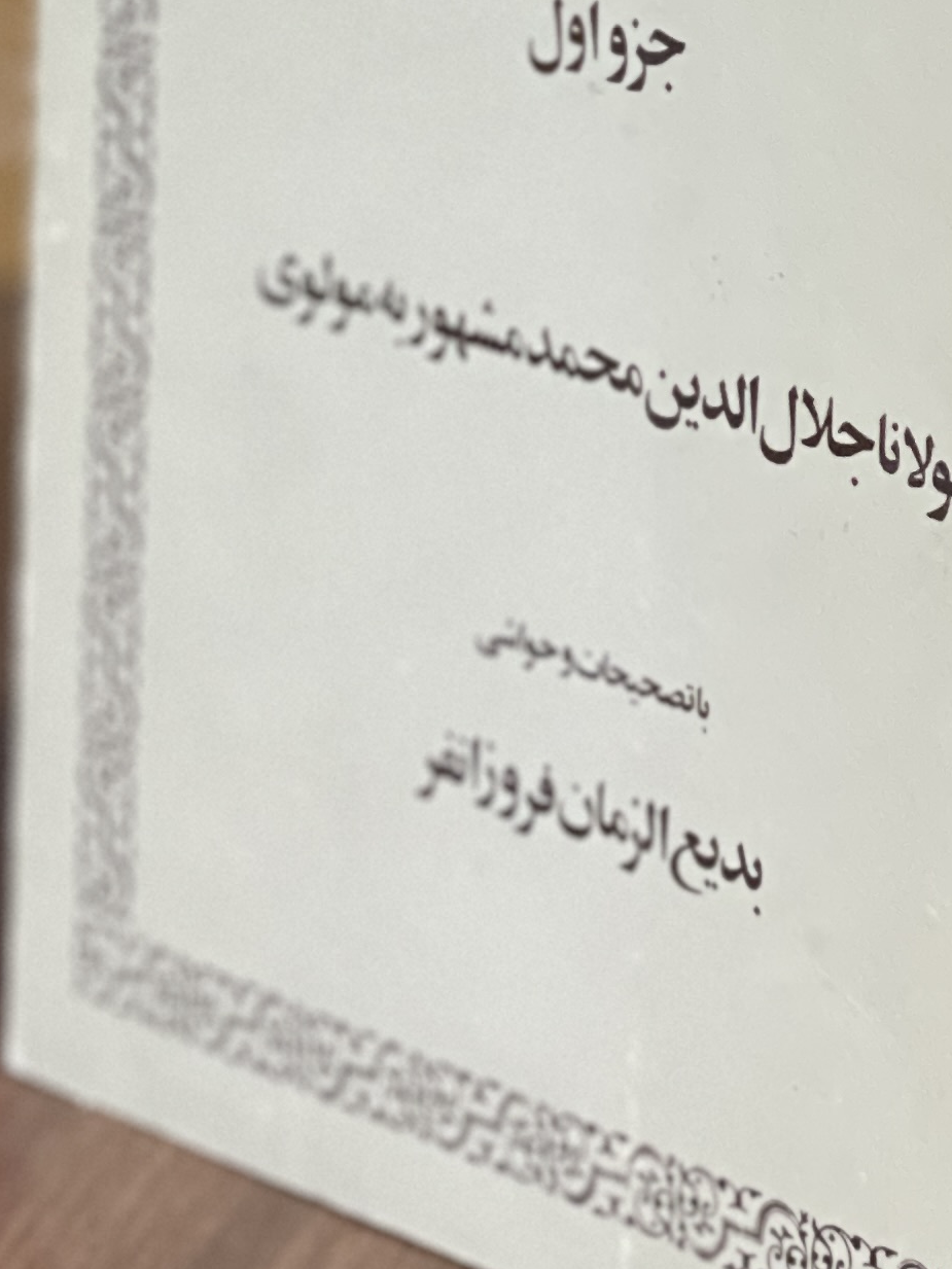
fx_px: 6233
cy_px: 28
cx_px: 706
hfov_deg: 8.7
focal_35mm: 170
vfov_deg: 11.5
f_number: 2
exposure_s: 1/29
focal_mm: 6
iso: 500
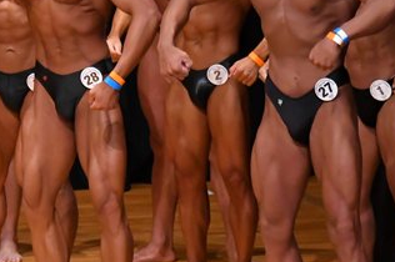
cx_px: 17
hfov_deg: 3.3
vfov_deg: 2.2
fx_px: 6861
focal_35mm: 626
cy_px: 89
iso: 5000
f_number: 5.6
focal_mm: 170
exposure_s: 1/400
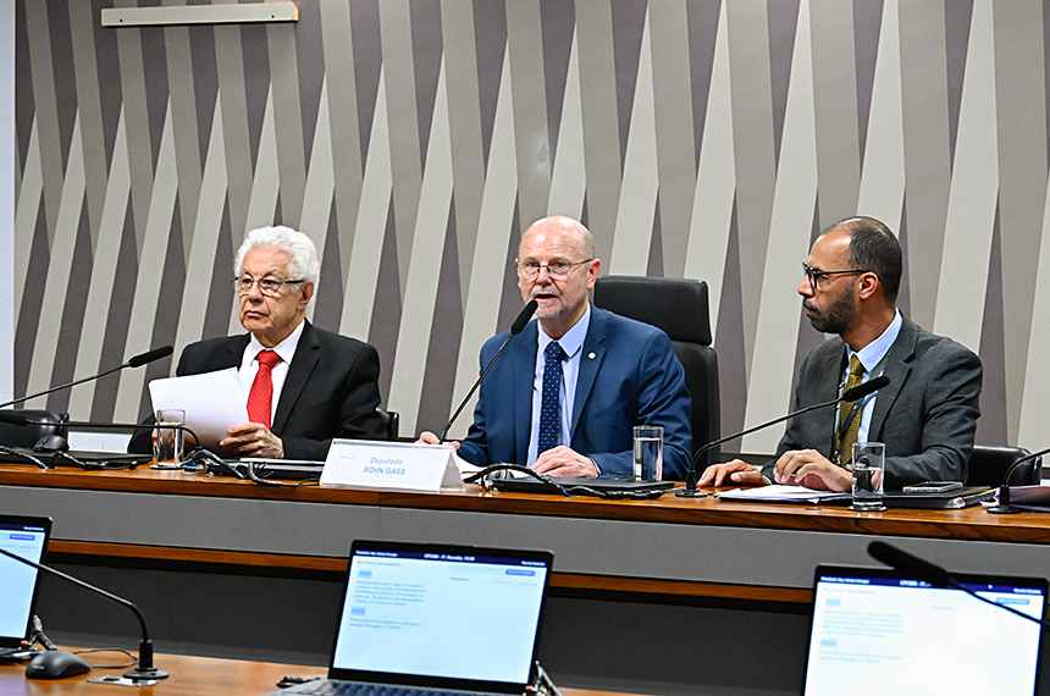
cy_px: 348
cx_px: 525
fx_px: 2824
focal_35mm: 97
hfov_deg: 21.1
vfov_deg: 14.0
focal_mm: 97
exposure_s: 1/100
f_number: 8
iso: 6400
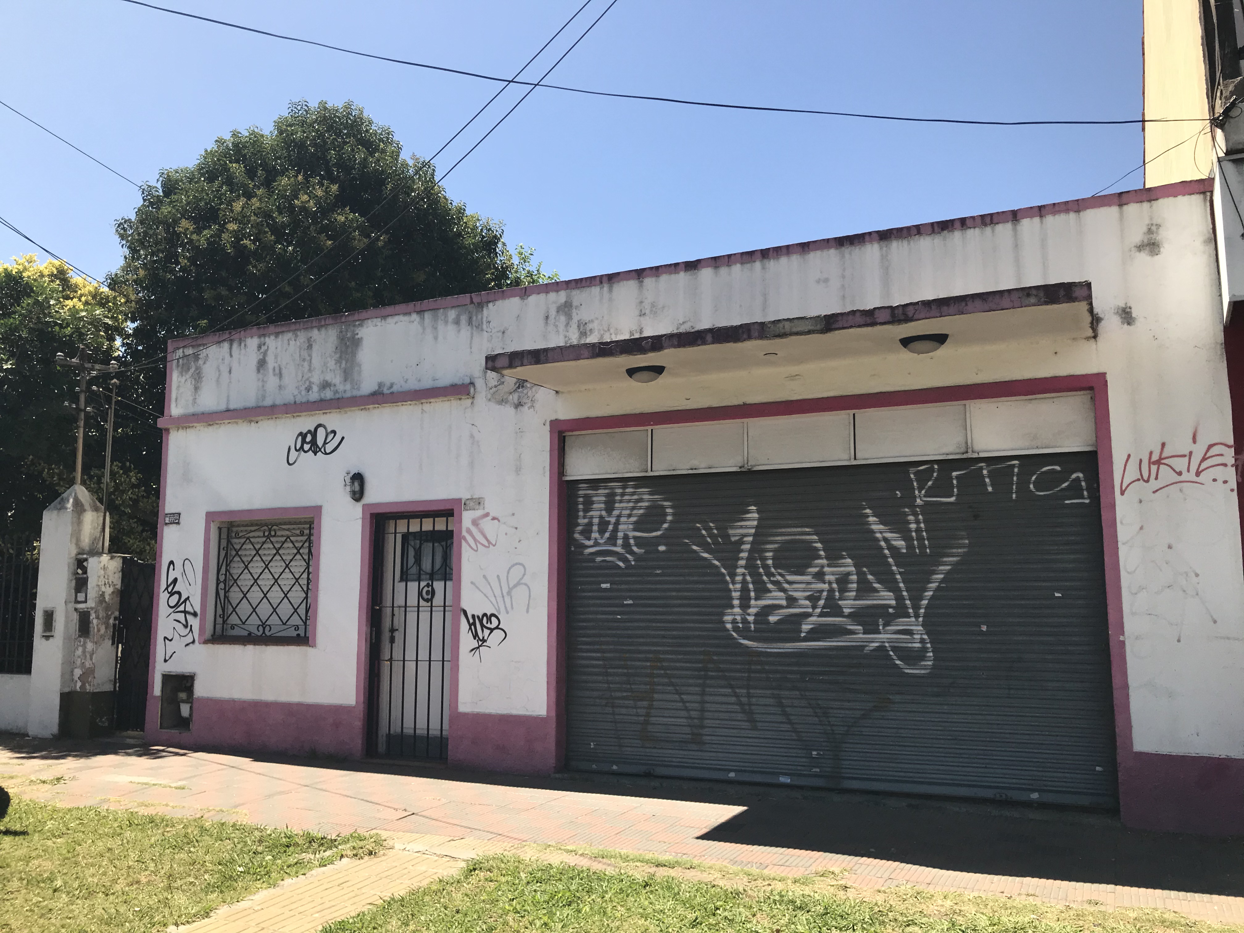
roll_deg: +0.4
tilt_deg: +8.4
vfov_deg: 49.7
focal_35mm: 28
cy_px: 466
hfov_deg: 63.4
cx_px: 622
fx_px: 1006
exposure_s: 1/3195
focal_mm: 3.99
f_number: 1.8
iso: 20
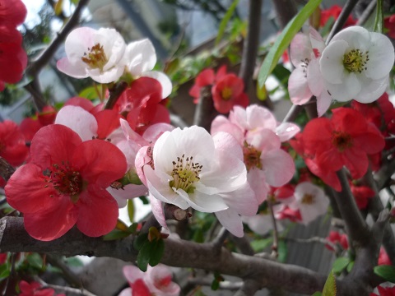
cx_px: 198
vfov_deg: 42.9
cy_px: 148
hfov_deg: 55.4
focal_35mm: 33
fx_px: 377
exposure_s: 1/500
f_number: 2.8
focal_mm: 5.5
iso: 100
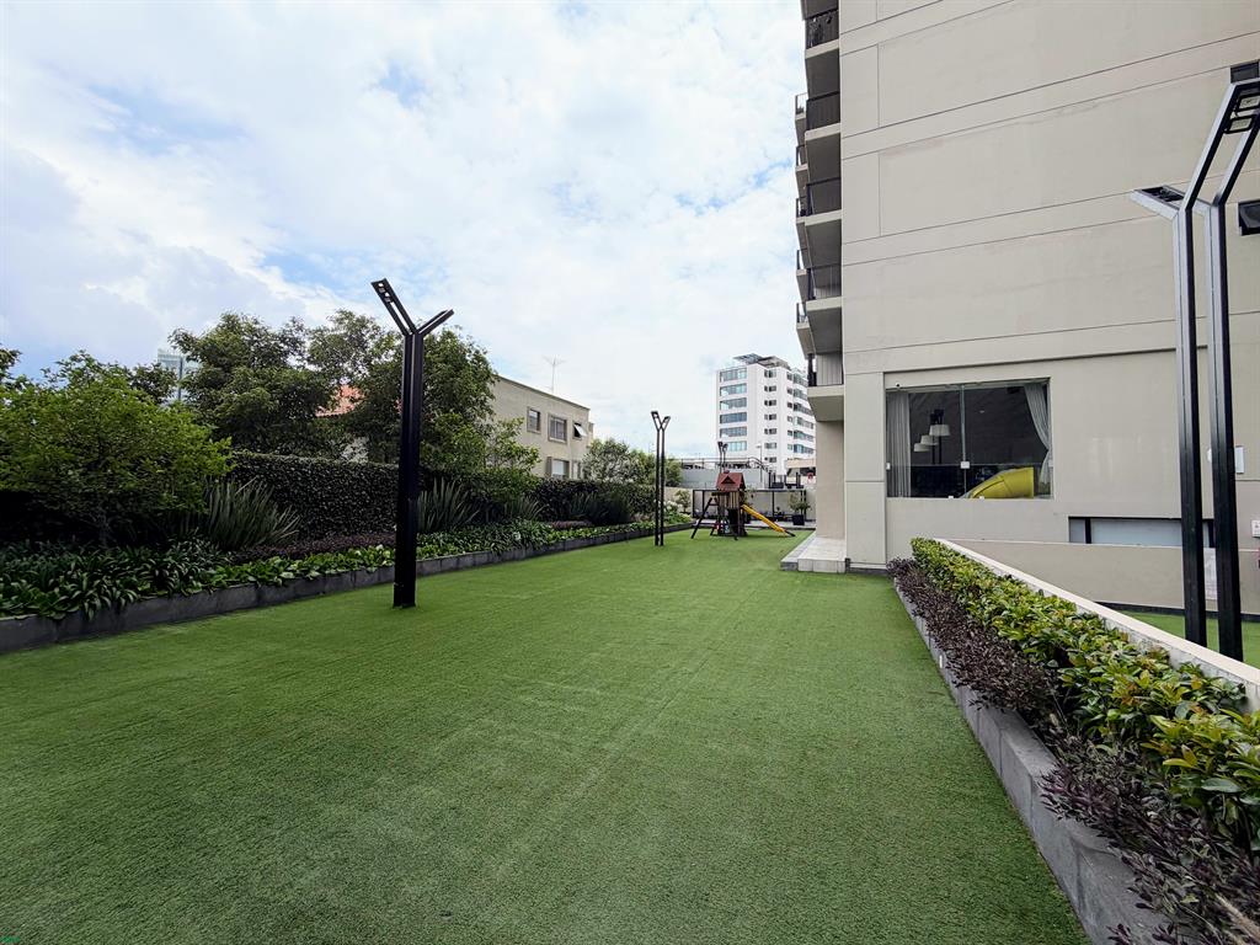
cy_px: 472
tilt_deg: +3.3
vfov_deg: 85.7
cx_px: 630
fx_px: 510
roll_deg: -0.2
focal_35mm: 14
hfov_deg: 102.1
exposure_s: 1/1285
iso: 20
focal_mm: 2.22
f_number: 2.2
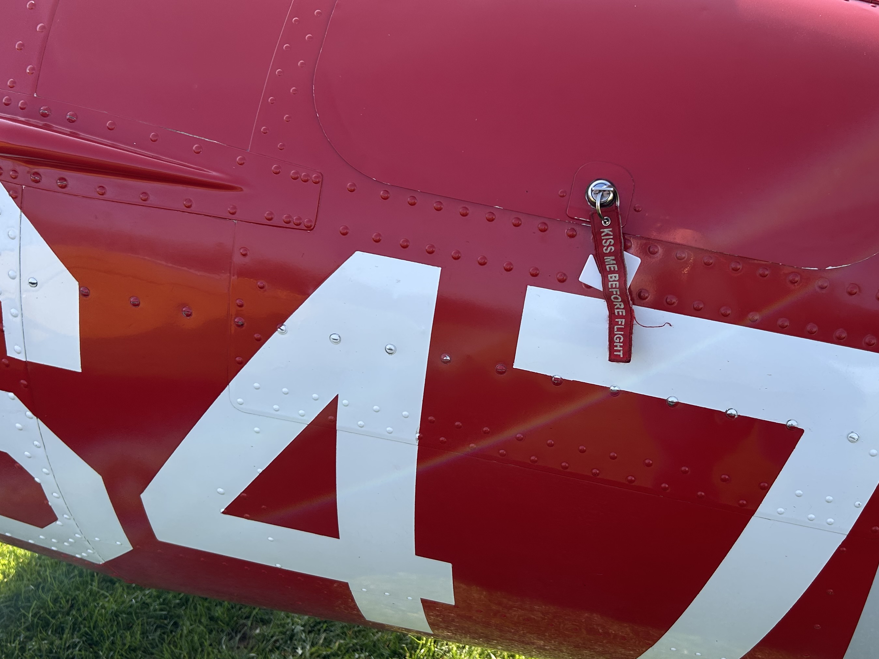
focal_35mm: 39
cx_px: 549
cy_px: 327
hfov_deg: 47.4
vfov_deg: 36.8
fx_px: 990
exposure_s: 1/894
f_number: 1.5
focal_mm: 5.7
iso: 50
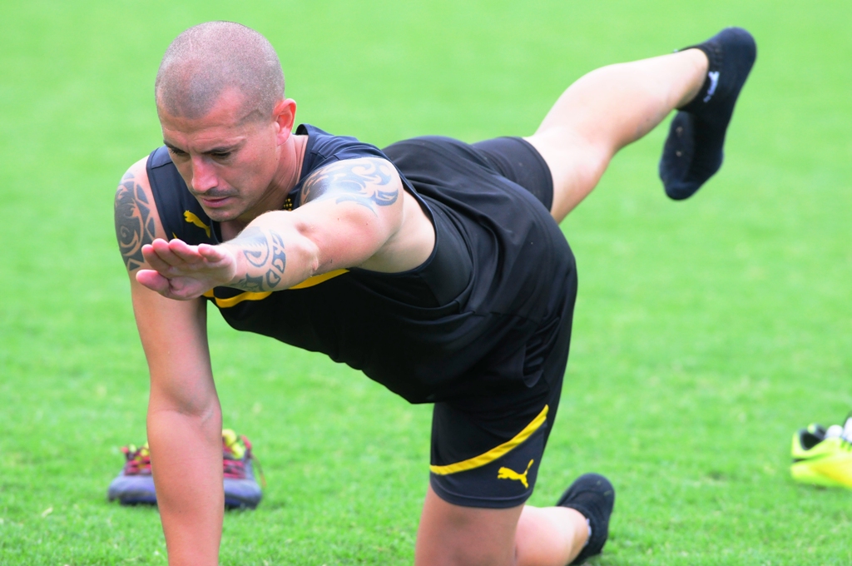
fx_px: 10636
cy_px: 283
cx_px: 426
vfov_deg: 3.0
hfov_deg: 4.6
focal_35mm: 450
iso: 800
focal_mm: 300
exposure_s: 1/500
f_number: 5
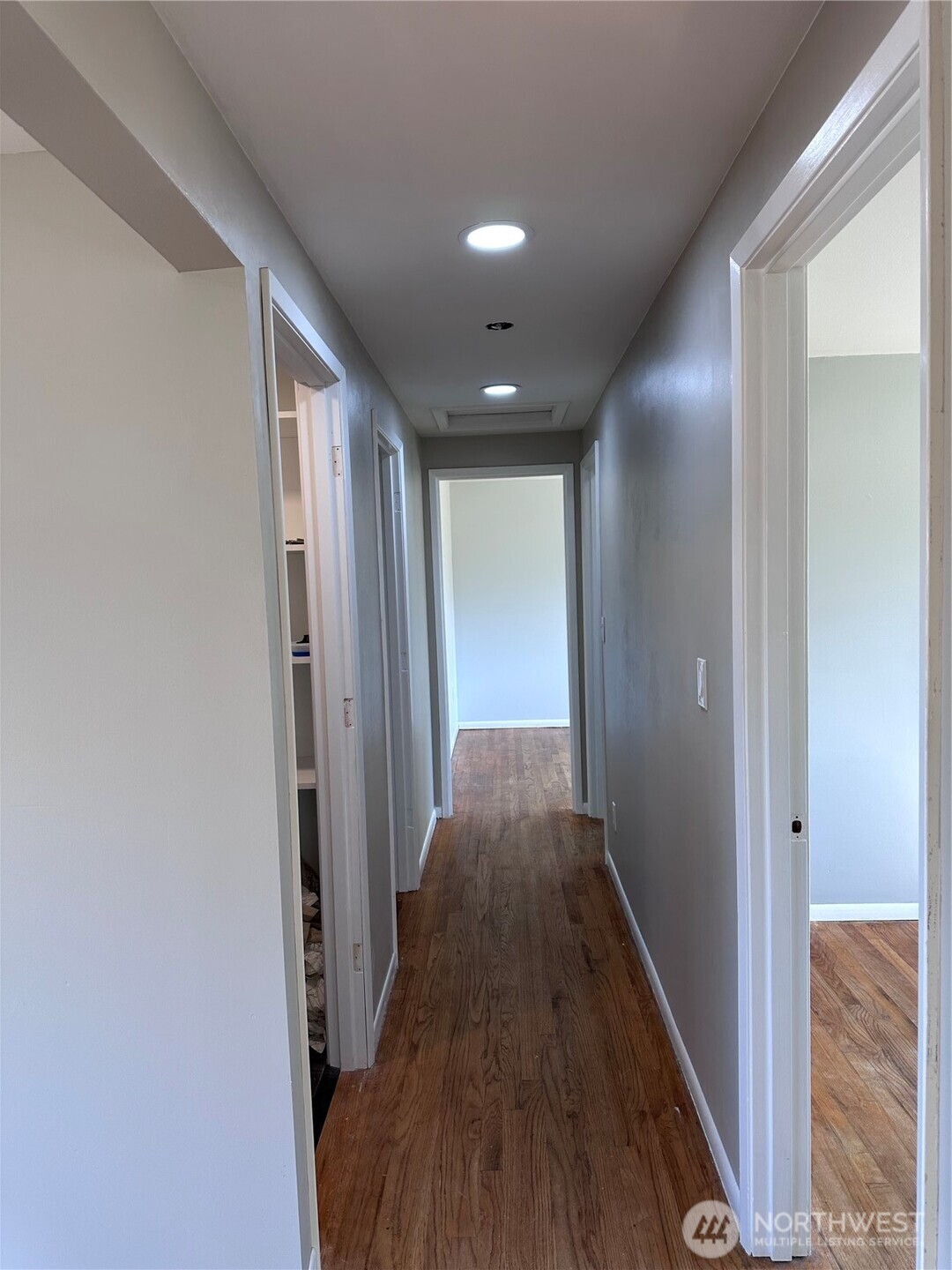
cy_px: 635
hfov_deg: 56.8
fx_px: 880
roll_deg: +2.1
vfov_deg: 71.6
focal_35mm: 24
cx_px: 476
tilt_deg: -3.0
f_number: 1.78
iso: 125
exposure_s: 1/120
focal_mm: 6.86
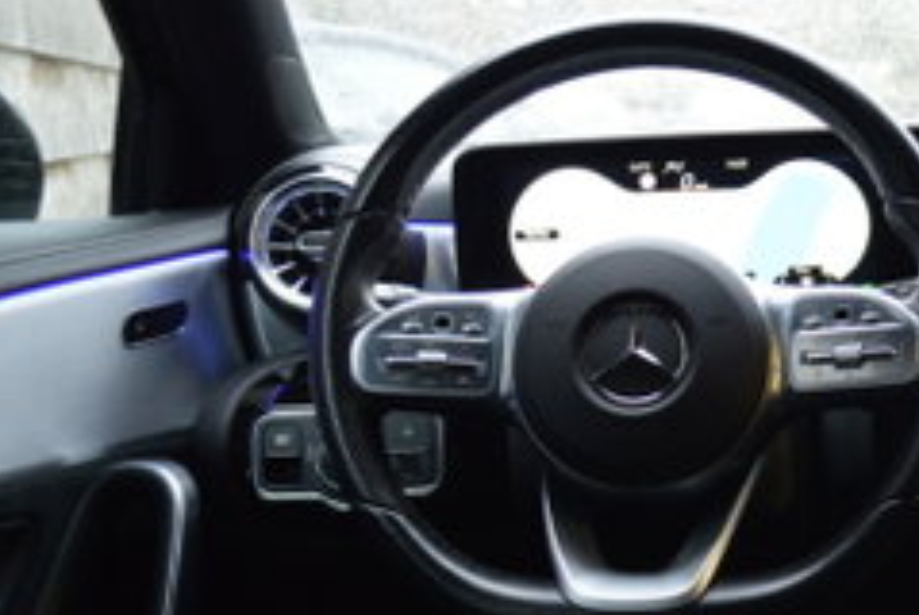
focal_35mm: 72
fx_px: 1840
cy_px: 521
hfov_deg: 27.1
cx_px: 829
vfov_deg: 18.7
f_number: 4
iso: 1400
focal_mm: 24
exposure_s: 1/15
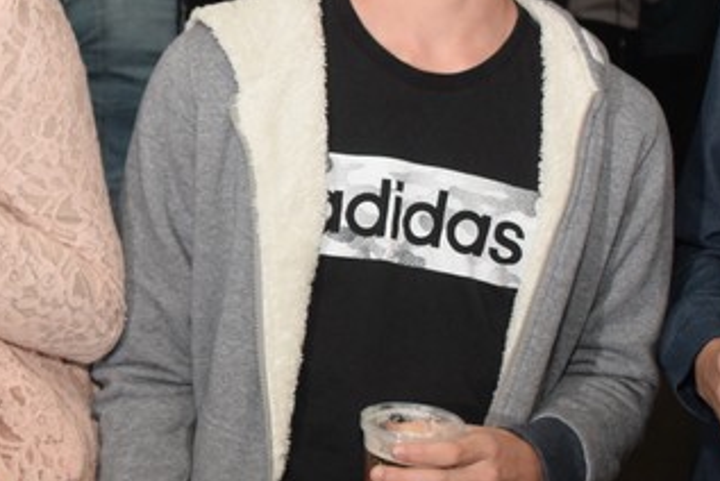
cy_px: 138
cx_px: 153
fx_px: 1722
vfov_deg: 15.9
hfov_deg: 23.3
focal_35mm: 86
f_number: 3.5
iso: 1250
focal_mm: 18
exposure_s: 1/50
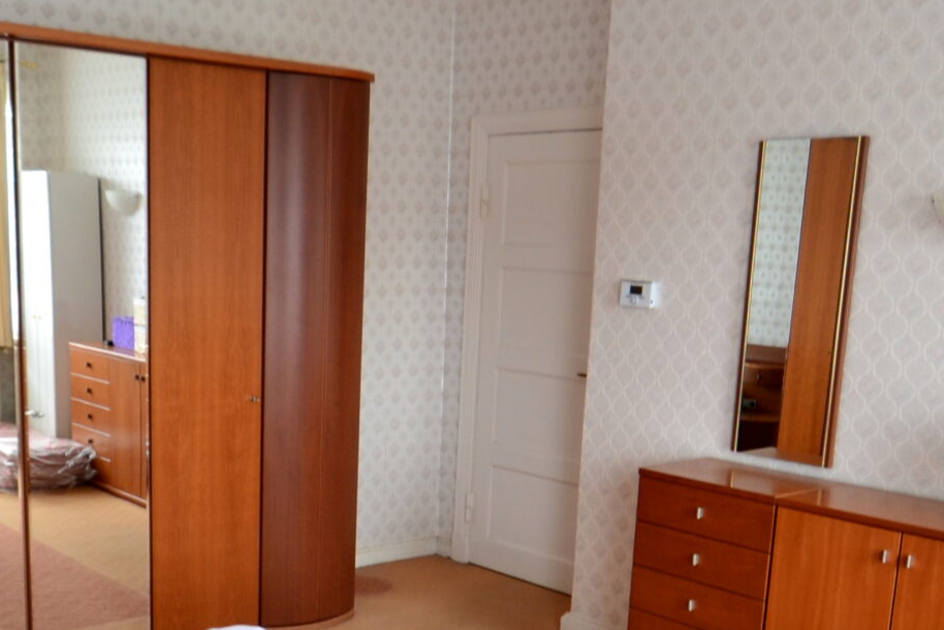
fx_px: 1102
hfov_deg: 46.2
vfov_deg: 31.4
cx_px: 399
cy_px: 469
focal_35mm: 42
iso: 200
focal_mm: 10
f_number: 3.5
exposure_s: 1/20
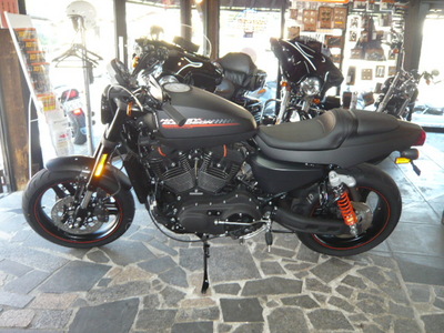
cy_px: 166
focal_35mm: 28
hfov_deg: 63.4
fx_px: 359
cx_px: 222
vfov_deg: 49.7
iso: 250
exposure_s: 1/30
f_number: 2.8
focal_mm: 4.6
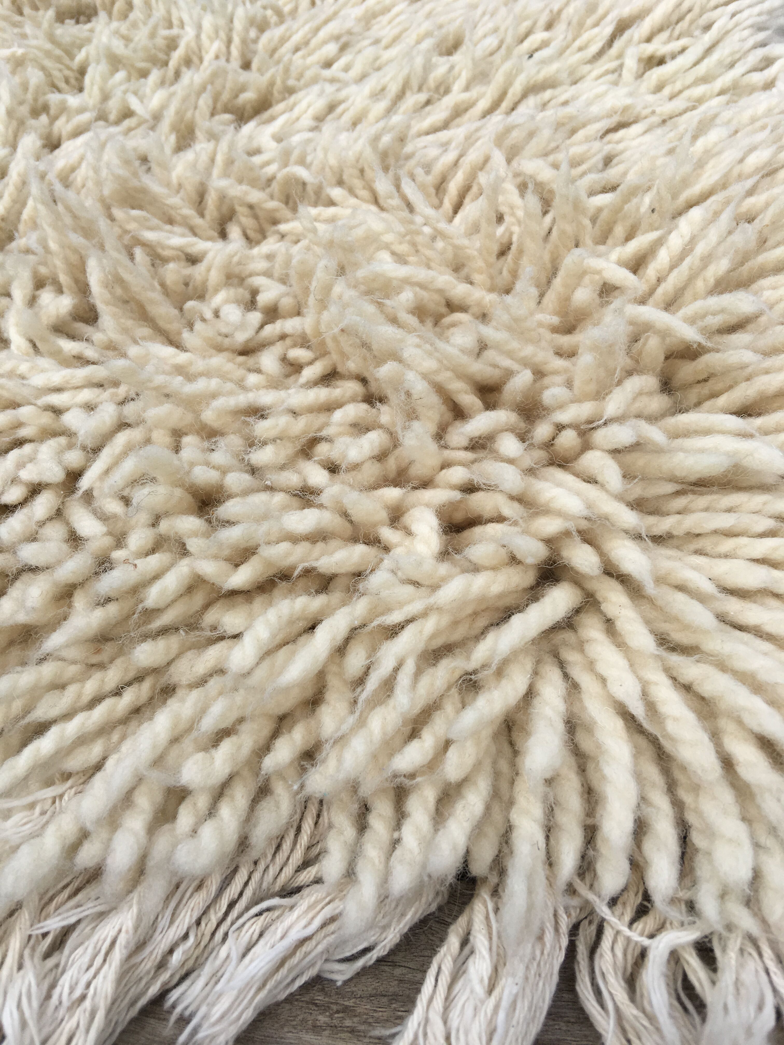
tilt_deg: -47.6
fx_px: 876
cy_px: 522
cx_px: 392
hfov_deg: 48.2
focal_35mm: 29
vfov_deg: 61.7
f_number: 2.2
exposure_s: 1/1054
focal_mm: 4.15
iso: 25
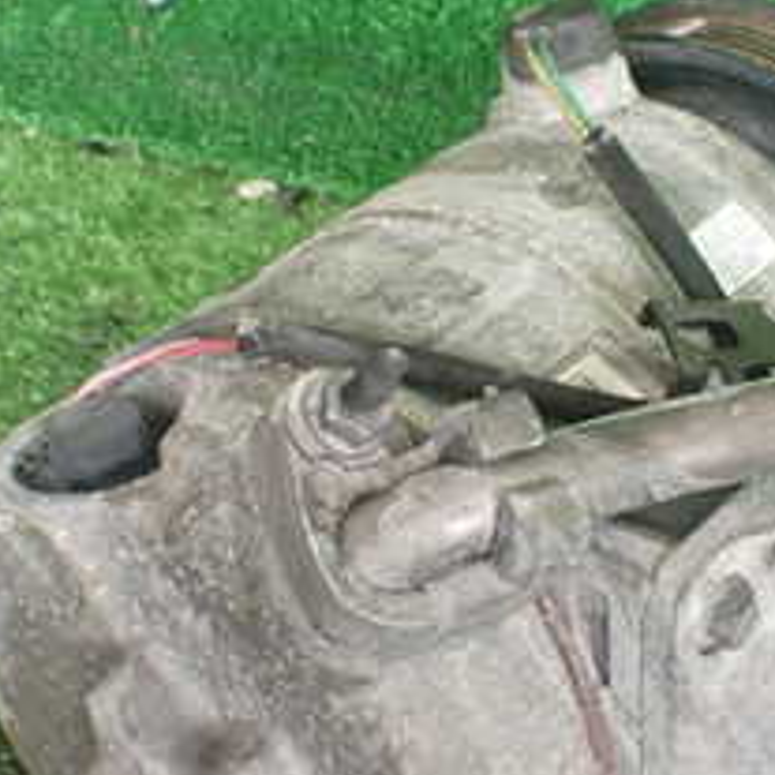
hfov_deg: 22.2
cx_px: 603
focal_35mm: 77
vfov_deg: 22.5
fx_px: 1950
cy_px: 419
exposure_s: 1/125
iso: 640
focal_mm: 5.4
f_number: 2.3
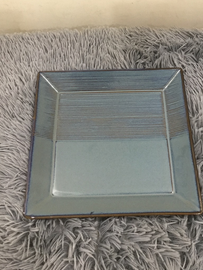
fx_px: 281
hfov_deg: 39.6
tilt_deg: -65.3
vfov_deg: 51.3
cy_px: 133
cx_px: 115
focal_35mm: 36
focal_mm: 3.3
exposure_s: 1/33
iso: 160
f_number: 2.4
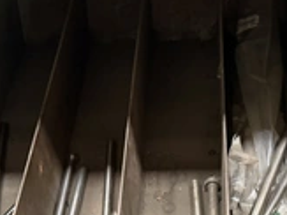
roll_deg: +2.2
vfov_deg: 22.9
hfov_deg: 32.6
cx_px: 181
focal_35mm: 59
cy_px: 254
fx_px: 489
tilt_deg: -27.6
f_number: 1.78
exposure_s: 1/40
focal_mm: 6.76
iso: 800
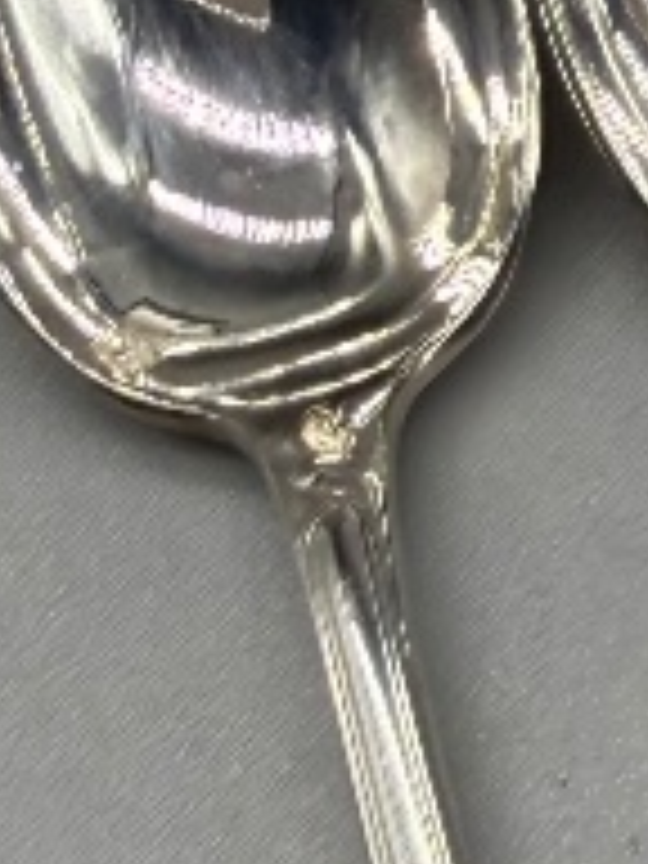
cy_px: 387
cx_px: 1408
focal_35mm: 150
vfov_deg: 13.2
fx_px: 3744
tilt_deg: -60.9
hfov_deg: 9.1
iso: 40
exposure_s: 1/356
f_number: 2.2
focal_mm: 2.22
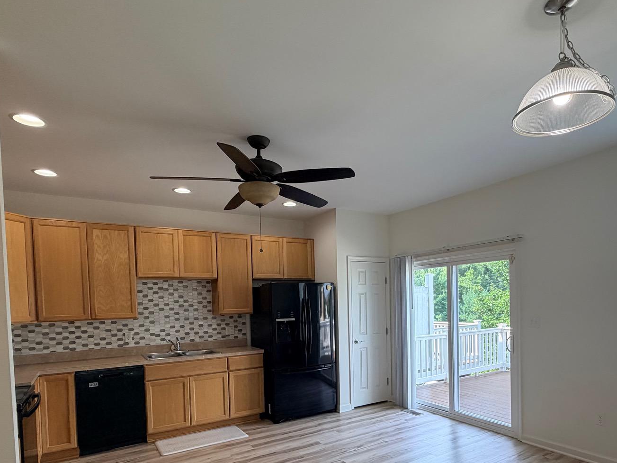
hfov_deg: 76.1
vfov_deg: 59.5
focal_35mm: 22
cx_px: 345
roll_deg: +1.3
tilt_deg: -3.0
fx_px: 392
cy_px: 314
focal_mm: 2.22
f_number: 2.2
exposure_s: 1/120
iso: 100
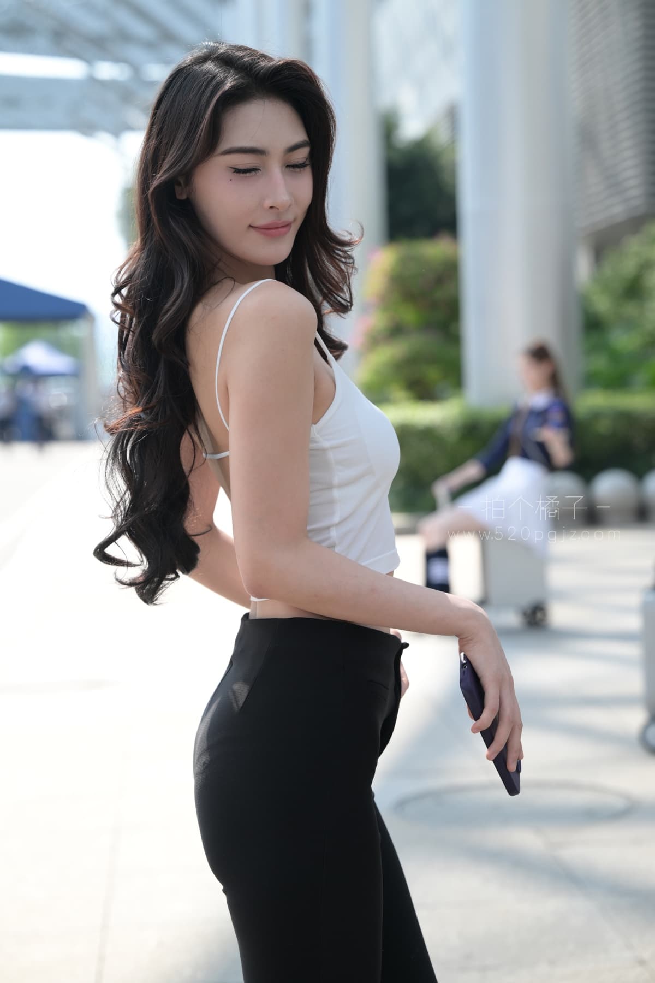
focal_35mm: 83
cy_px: 492
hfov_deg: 16.5
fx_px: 2265
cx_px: 328
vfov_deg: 24.5
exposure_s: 1/500
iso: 160
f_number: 4
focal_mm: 83
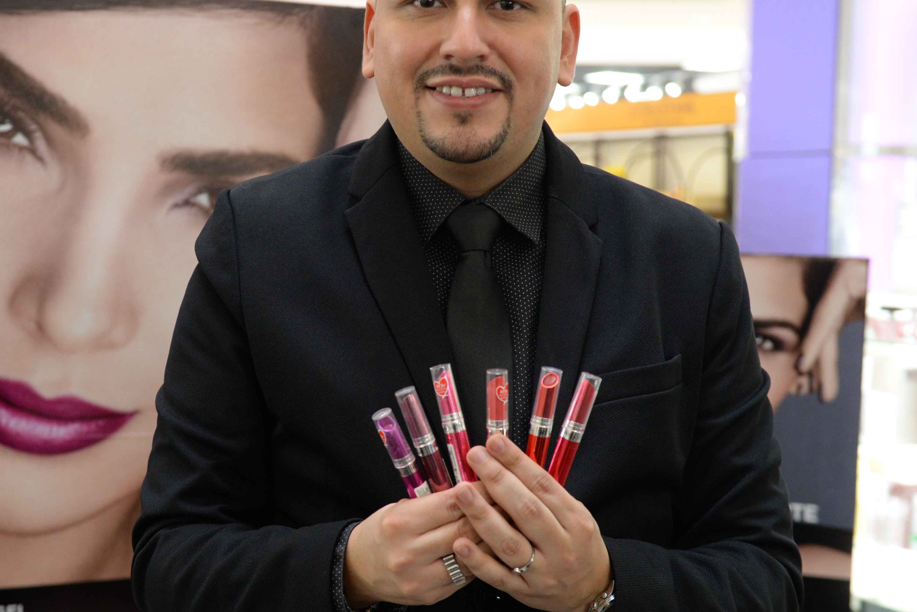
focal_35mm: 60
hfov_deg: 33.2
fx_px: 1529
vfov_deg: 22.6
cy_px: 304
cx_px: 320
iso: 2000
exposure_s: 1/100
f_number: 3.5
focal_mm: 34
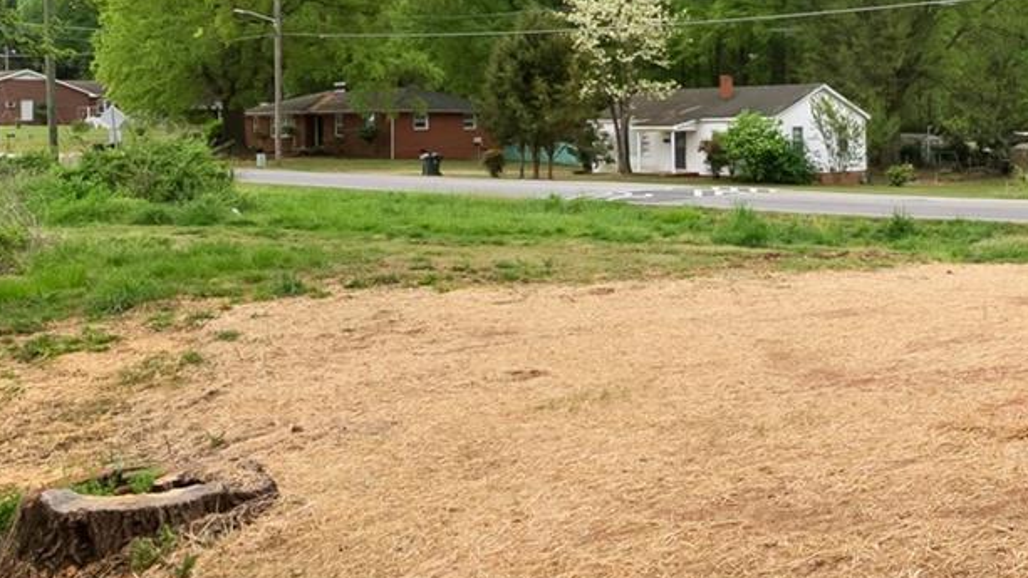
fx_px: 1145
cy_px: 111
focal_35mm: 42
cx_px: 874
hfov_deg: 45.0
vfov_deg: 27.8
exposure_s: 1/13
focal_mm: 12
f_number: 10
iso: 100
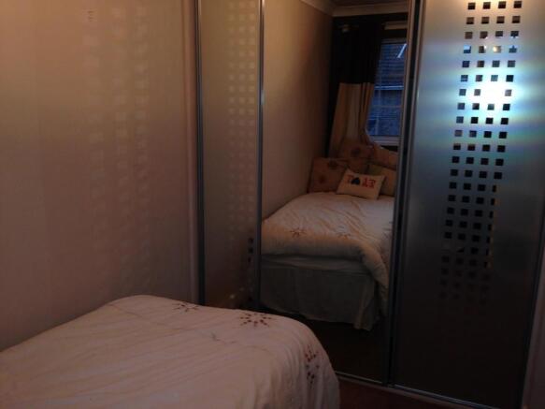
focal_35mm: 33
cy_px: 204
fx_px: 519
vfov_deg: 42.9
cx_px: 272
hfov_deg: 55.4
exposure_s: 1/20
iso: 80
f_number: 2.4
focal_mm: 4.12
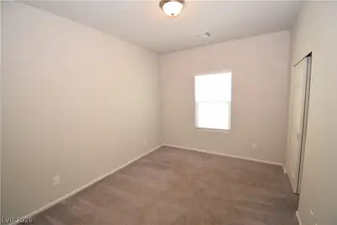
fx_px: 140
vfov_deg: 77.4
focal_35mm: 15
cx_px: 168
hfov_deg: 100.4
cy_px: 112
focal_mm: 10
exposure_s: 1/20
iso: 400
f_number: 5
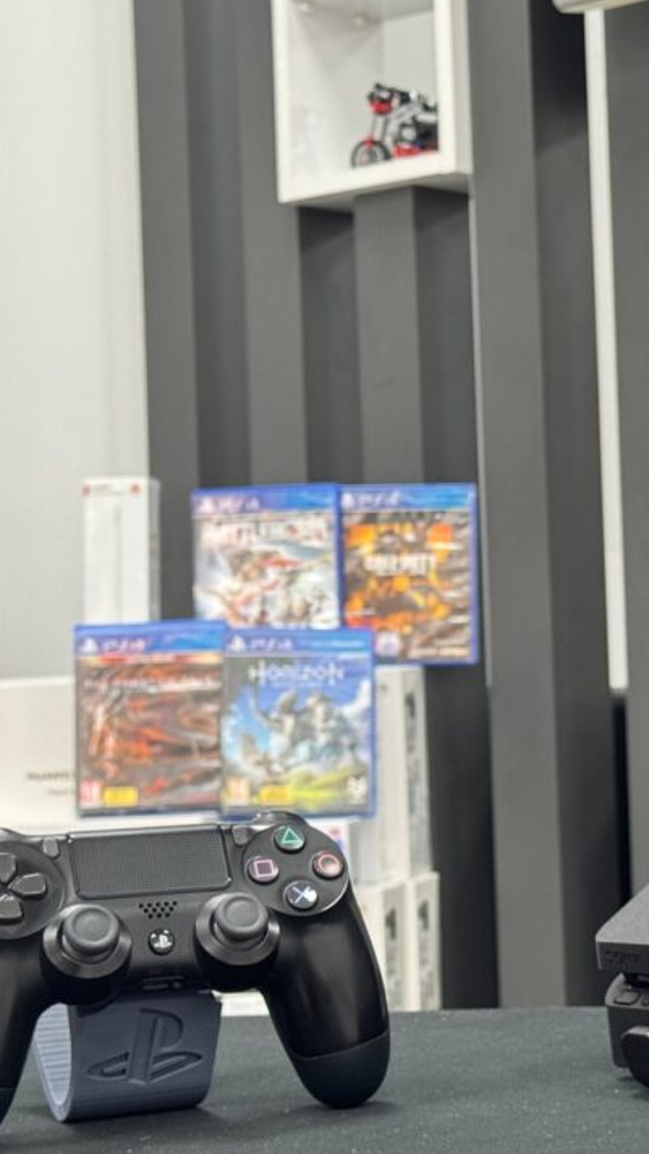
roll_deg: +1.2
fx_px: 2693
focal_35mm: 88
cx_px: 699
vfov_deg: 24.2
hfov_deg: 13.5
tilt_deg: +2.8
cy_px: 531
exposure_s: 1/50
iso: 200
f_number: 1.78
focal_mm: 6.76
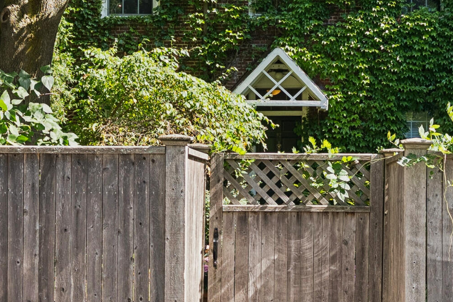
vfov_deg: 15.7
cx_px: 290
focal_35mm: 87
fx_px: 1095
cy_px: 116
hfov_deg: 23.3
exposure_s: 1/100
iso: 320
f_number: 7.1
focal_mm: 29
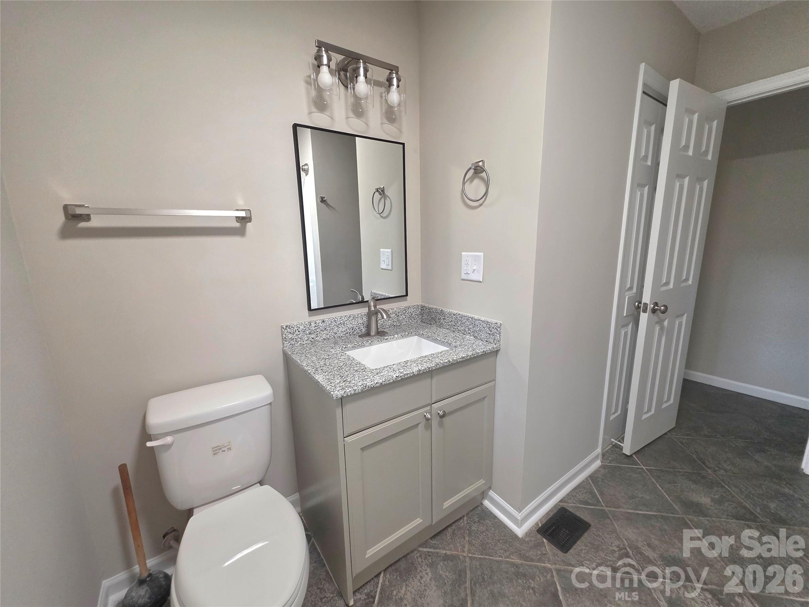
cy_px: 304
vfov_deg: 89.9
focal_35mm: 13
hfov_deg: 106.2
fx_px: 304
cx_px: 404
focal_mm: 2.2
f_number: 1.9
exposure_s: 1/60.2
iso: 400
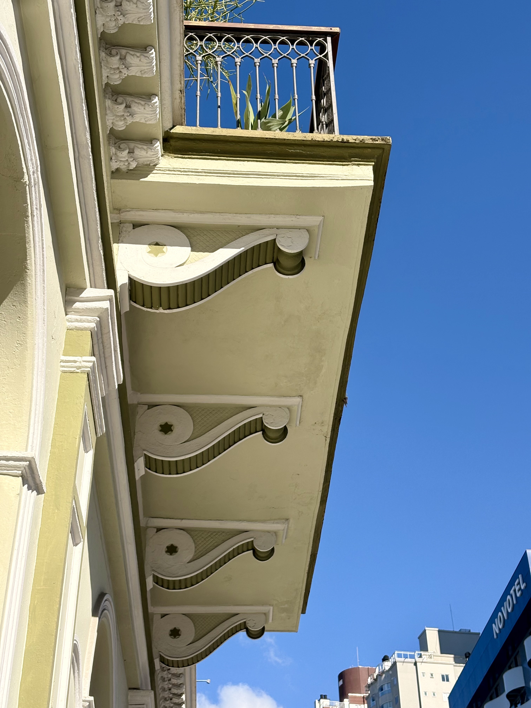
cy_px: 354
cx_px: 266
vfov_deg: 36.8
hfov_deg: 28.0
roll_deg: +1.0
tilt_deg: +37.1
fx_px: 1064
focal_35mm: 52
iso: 50
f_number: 1.6
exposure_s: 1/4065
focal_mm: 5.96
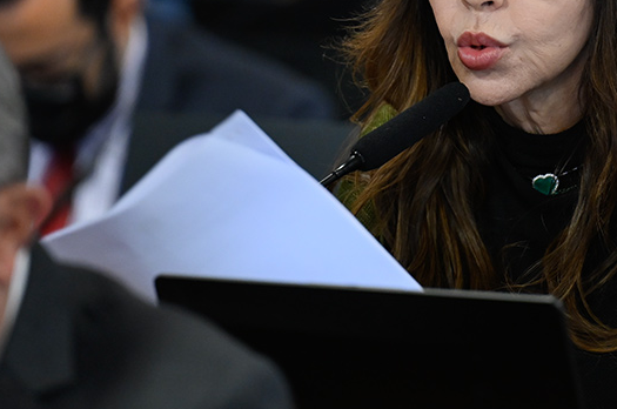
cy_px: 85
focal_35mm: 491
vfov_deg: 2.8
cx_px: 387
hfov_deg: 4.2
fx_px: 8400
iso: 1600
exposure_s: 1/160
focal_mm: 200
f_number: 2.8
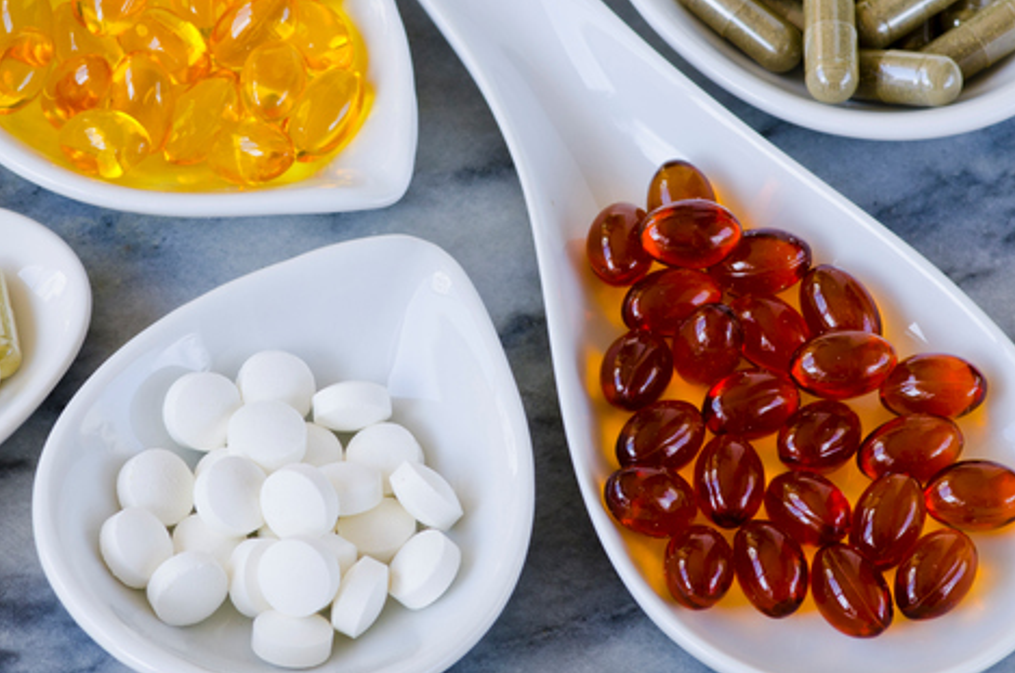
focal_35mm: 244
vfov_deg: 5.6
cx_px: 359
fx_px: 6861
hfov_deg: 8.5
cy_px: 230
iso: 100
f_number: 11
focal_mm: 105
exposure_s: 1/20
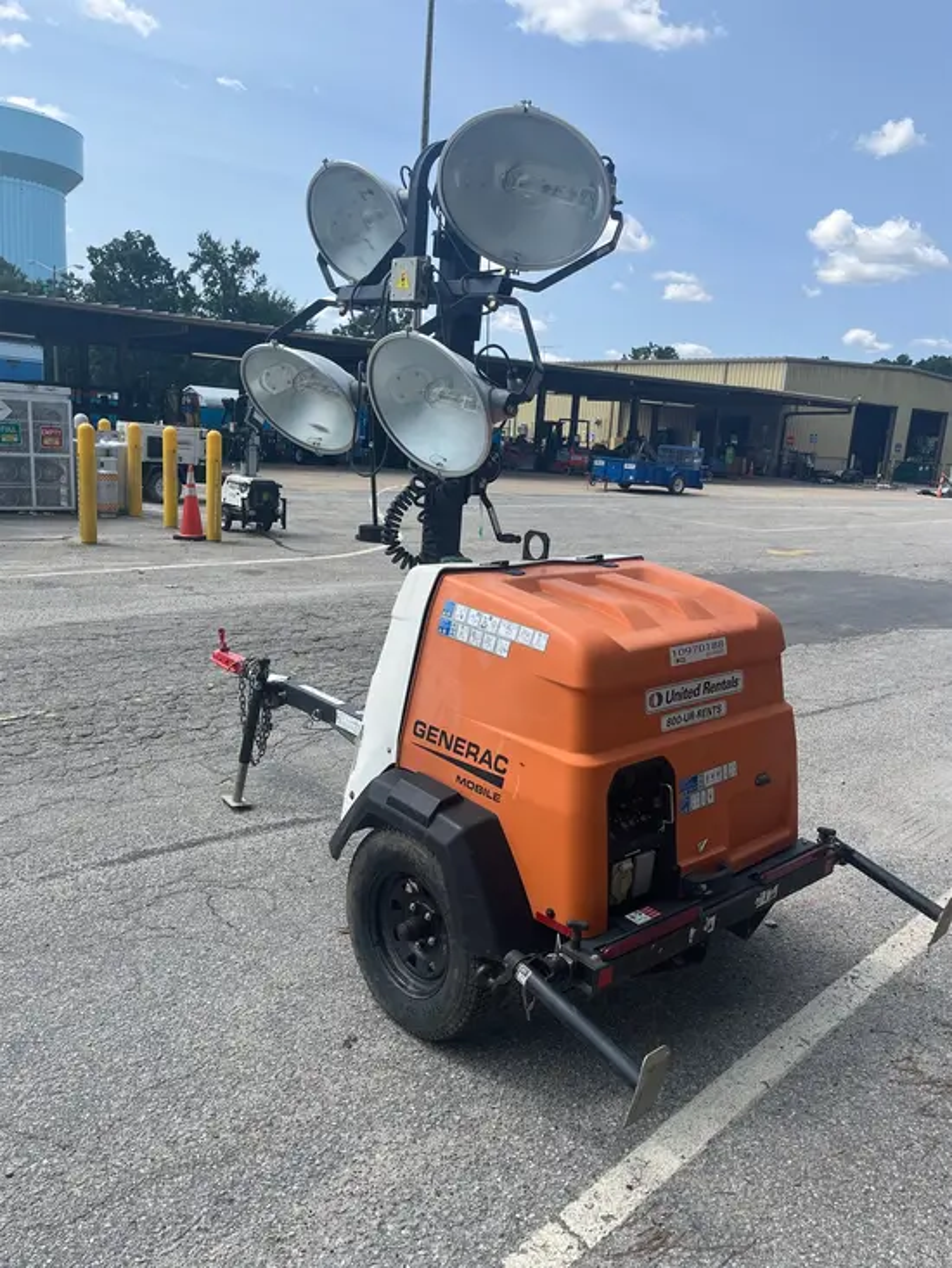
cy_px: 634
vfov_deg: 67.3
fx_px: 953
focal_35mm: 26
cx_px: 476
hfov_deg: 53.1
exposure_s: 1/2463
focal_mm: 5.1
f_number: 1.6
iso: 50
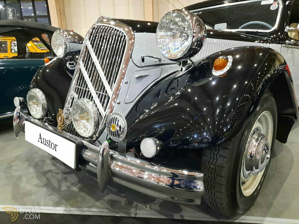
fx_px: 216
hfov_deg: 69.4
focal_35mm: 25
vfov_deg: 54.9
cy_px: 112
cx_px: 150
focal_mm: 4.6
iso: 320
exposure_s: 1/25
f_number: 2
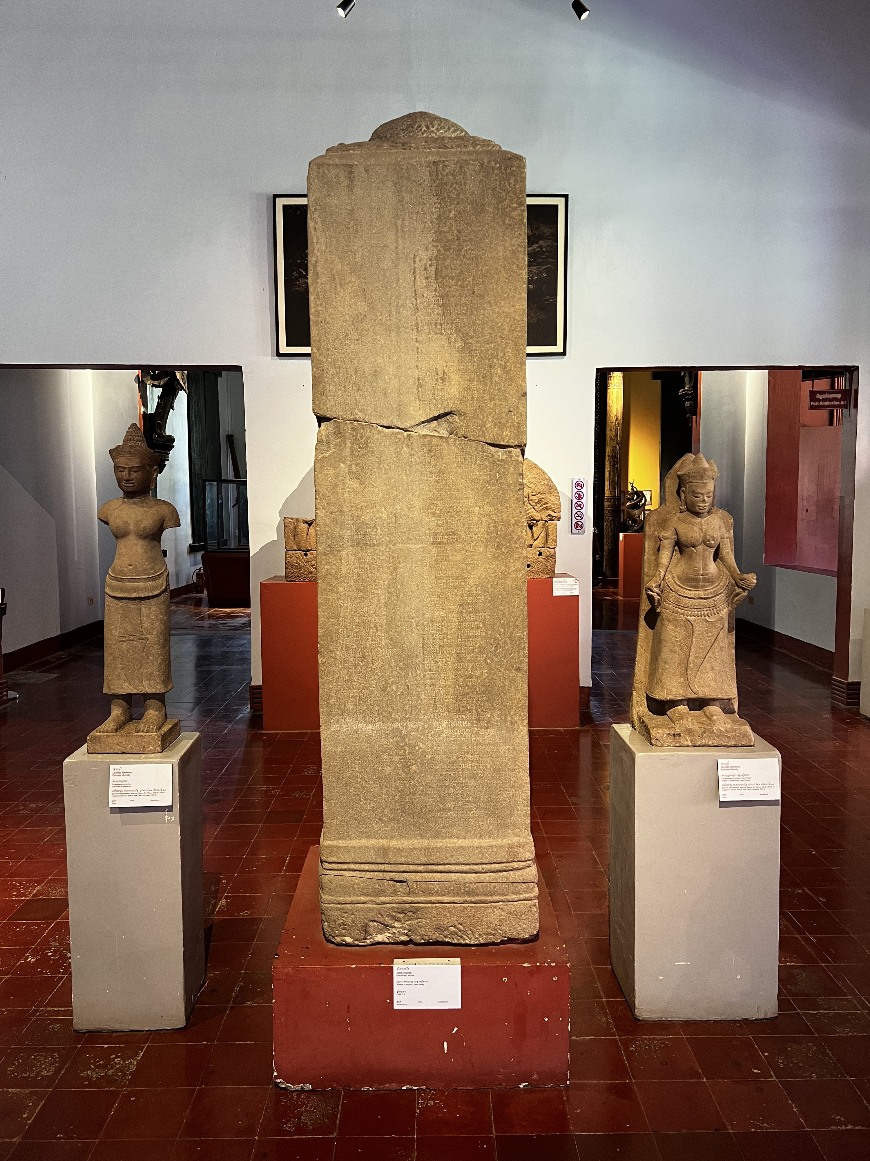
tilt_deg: -5.0
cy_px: 580
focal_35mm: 26
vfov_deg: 67.3
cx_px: 435
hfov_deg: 53.1
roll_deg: +0.7
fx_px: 871
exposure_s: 1/60
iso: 200
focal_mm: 5.7
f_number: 1.5
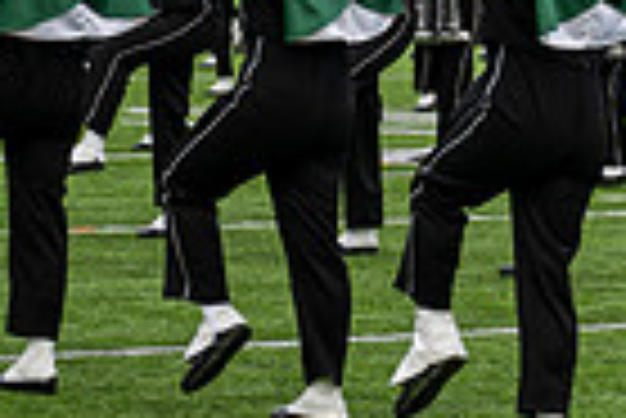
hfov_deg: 7.0
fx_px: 5083
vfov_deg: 4.7
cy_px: -236
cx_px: 712
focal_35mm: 292
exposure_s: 1/500
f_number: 2.8
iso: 125
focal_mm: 70
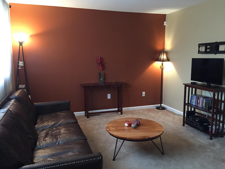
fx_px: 188
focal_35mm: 29
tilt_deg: -8.4
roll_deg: -0.8
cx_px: 112
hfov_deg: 61.7
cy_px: 84
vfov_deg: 48.2
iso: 320
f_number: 2.2
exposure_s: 1/15
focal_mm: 4.15
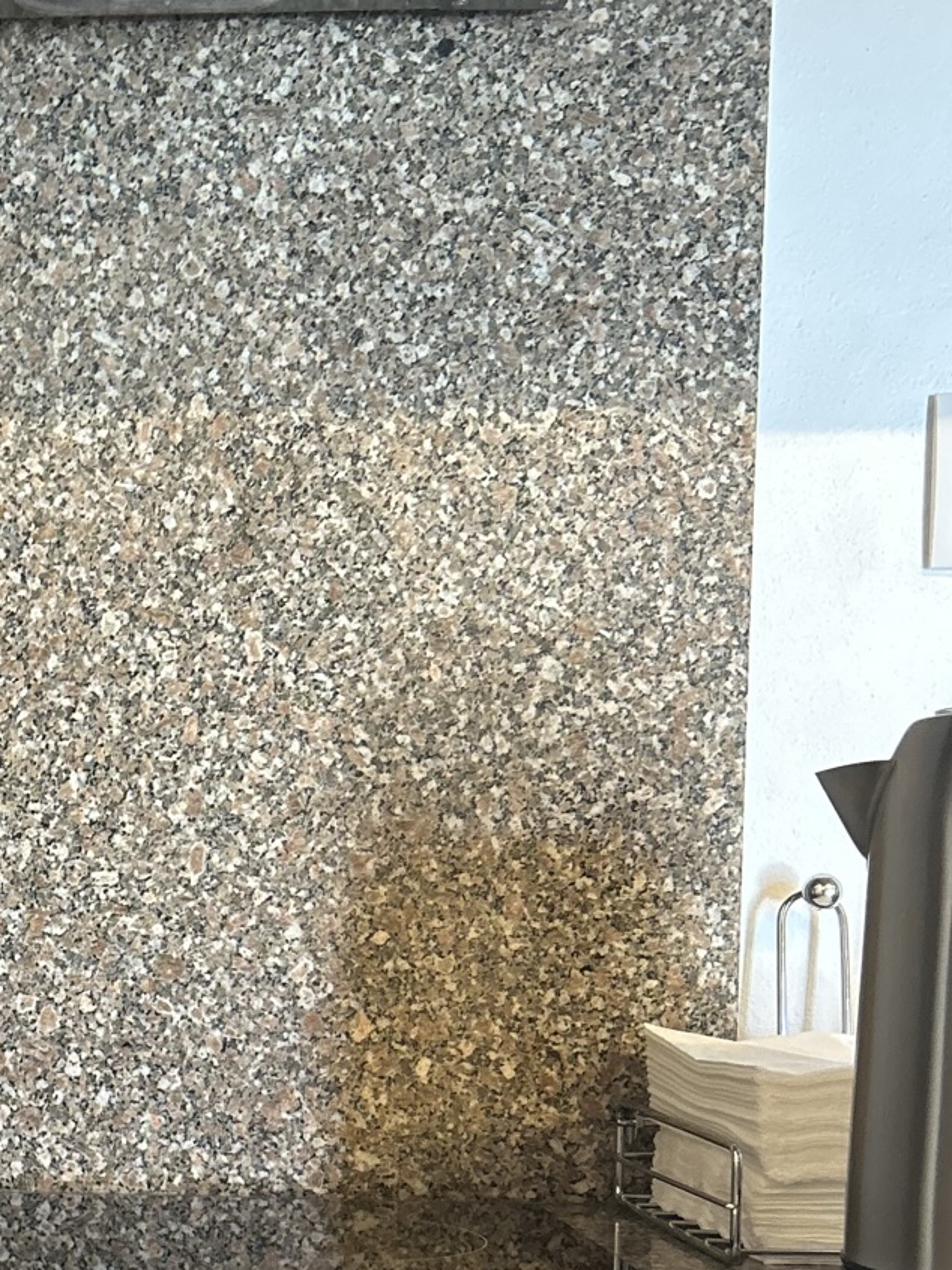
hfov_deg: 22.0
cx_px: -108
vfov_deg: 30.0
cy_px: 1021
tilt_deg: -4.3
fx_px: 2310
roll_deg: -0.9
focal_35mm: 63
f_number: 1.5
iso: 160
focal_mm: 5.7
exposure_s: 1/50
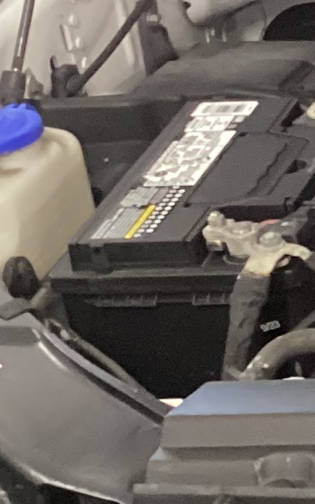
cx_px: 1063
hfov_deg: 7.2
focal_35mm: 154
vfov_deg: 13.5
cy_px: 72
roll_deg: +0.9
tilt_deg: -25.9
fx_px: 2115
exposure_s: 1/33
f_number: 2.4
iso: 400
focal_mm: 3.3
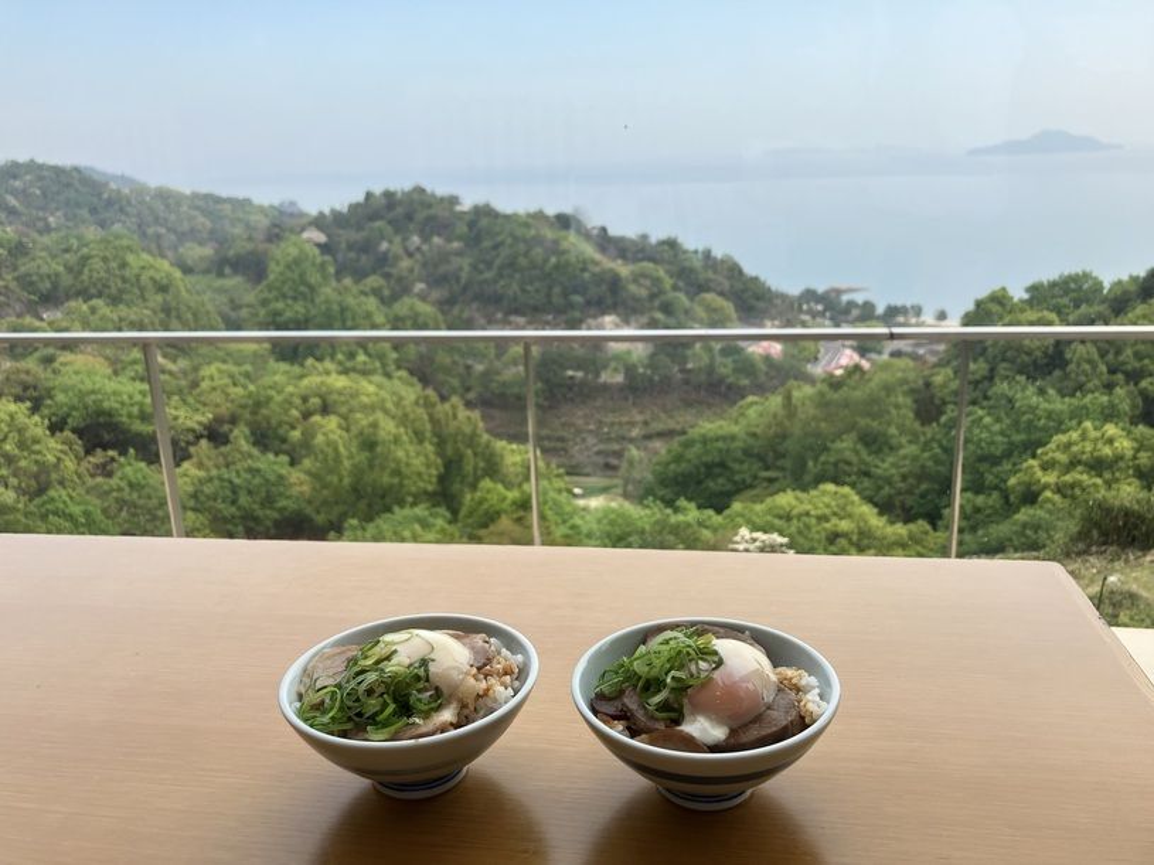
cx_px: 577
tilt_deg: -14.4
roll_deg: +2.8
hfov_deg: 63.5
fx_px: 933
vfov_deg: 49.7
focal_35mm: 28
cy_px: 432
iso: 32
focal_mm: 3.99
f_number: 1.8
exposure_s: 1/623
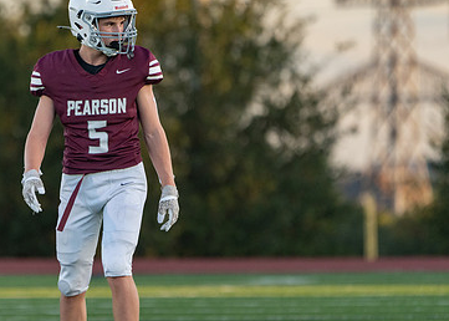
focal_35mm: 772
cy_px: 159
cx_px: 101
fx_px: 9846
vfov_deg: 1.9
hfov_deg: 2.6
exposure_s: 1/1000
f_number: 5.6
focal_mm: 400
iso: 1600
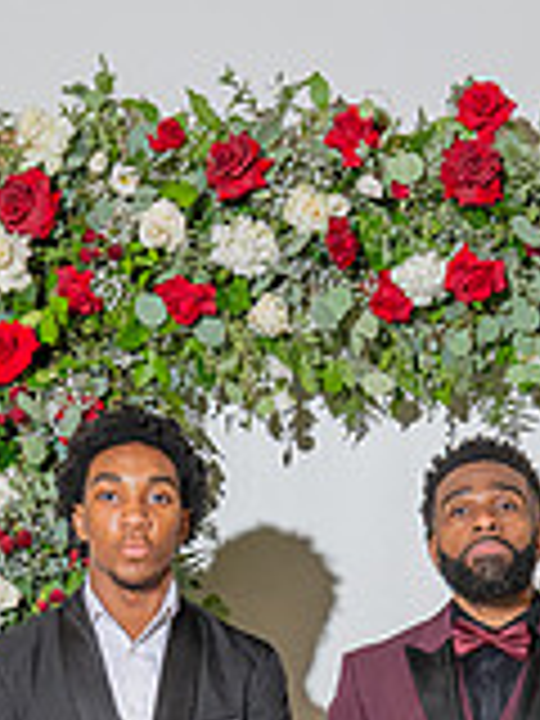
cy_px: 954
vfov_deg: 15.3
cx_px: 381
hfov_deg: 12.1
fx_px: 2538
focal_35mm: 122
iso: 800
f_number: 5.6
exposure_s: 1/200
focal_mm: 30
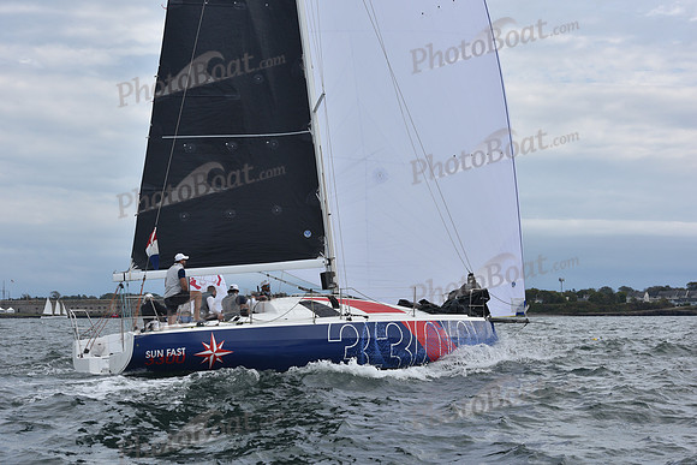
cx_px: 348
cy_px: 232
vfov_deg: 19.5
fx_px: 1356
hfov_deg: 28.8
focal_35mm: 70
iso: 320
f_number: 9
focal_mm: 70
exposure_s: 1/1000
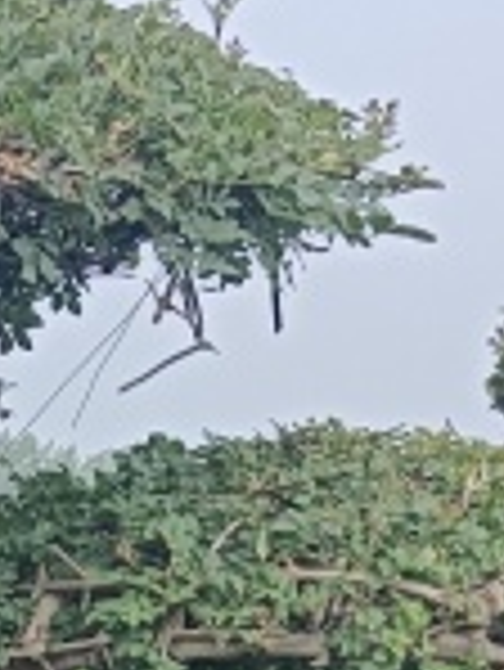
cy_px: 1194
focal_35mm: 186
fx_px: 3606
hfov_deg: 7.7
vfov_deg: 10.1
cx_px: -396
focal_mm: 4.05
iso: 102
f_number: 1.8
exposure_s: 1/333
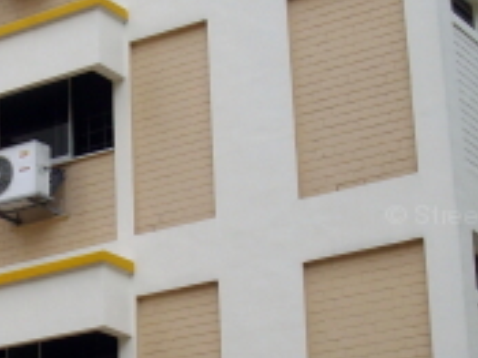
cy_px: 219
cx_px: 44
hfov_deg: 16.7
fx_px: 1601
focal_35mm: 116
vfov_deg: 12.7
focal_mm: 6.2
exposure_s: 1/400
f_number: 2.8
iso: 80
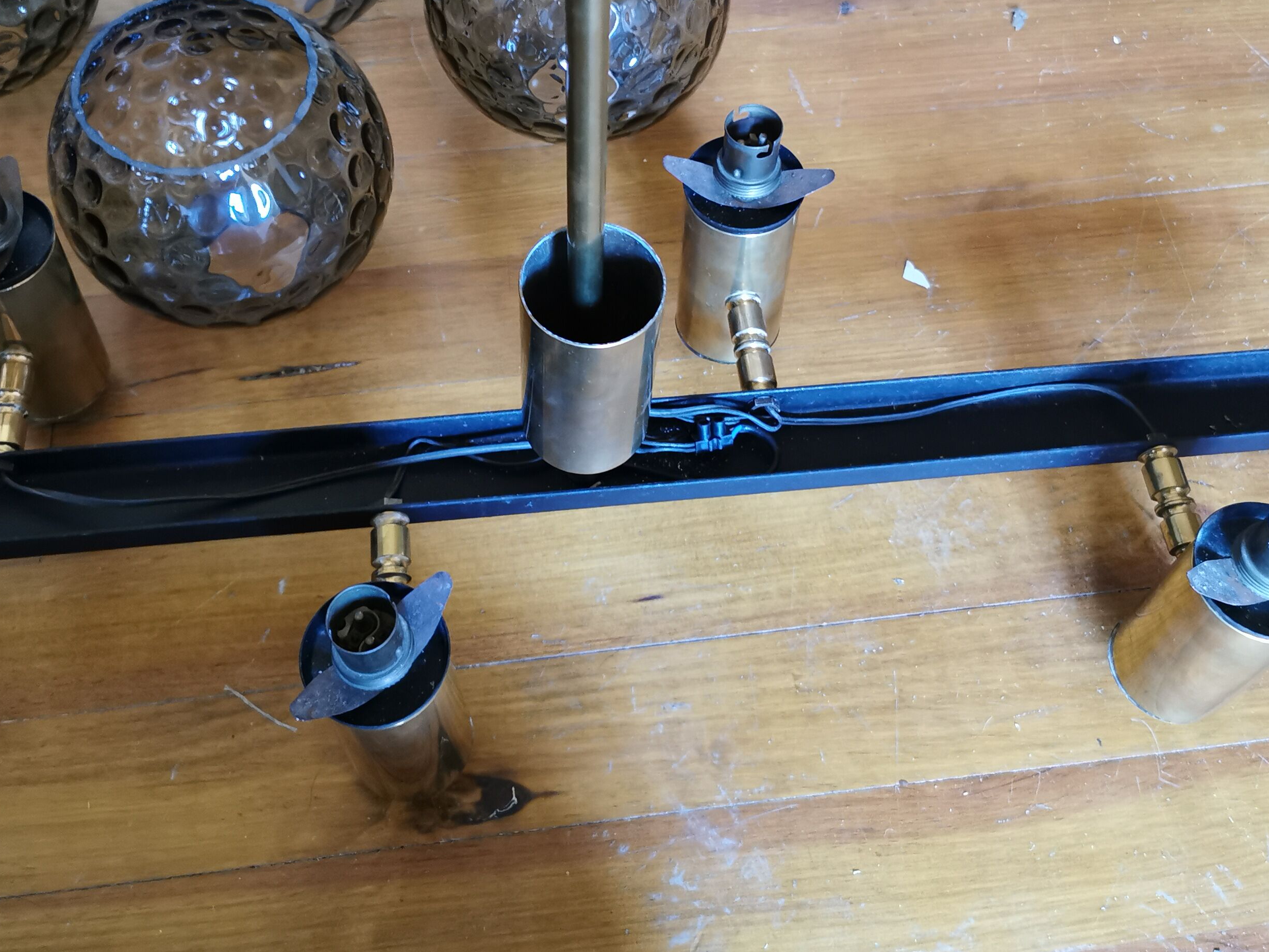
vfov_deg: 35.6
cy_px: 306
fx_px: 1467
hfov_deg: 46.8
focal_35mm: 40
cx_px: 595
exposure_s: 1/33.3
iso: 500
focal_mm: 5.56
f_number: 1.6
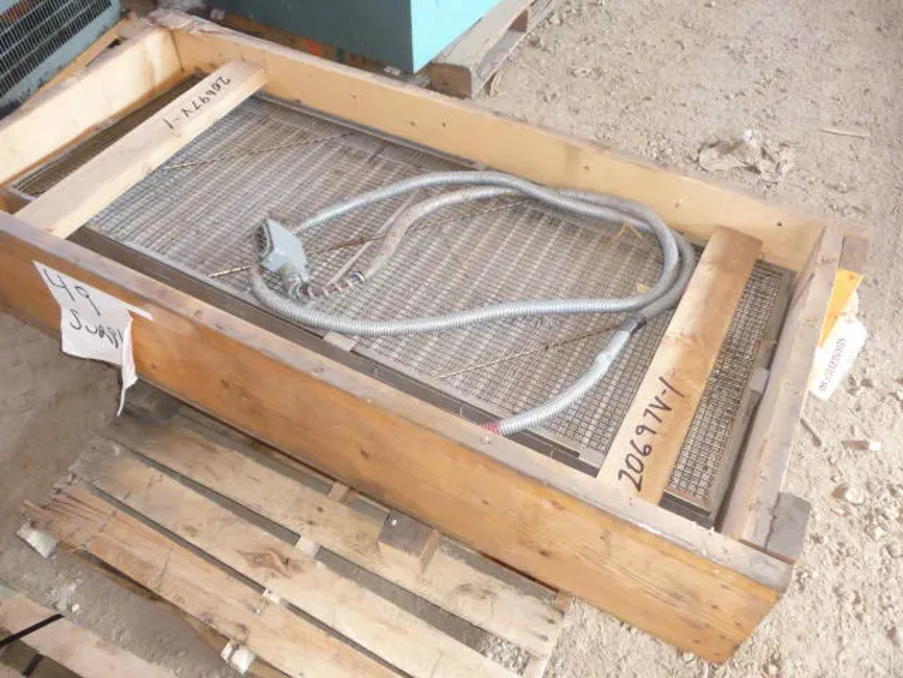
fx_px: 730
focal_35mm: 28
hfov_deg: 63.4
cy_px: 339
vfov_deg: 49.7
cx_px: 452
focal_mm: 4.7
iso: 320
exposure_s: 1/30
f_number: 3.3
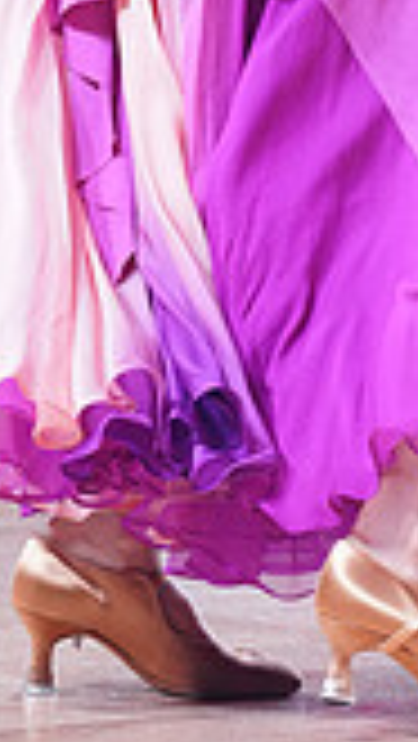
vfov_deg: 3.9
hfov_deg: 2.2
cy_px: -400
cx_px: 609
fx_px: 10959
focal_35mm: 557
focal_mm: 151
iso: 1600
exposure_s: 1/500
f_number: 2.8
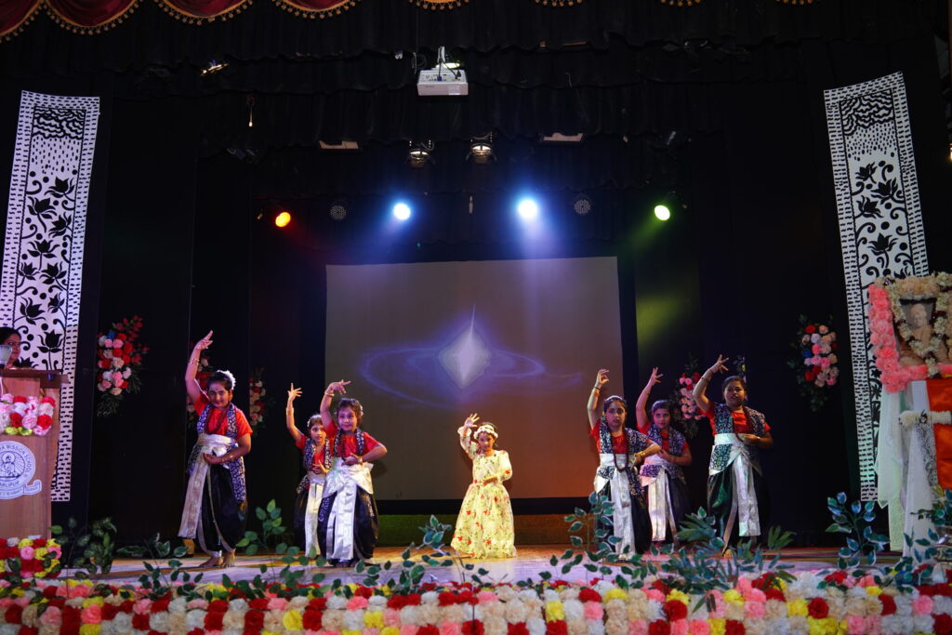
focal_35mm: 35
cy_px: 318
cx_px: 476
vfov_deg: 37.9
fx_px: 926
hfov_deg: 54.4
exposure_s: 1/250
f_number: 3.2
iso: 640
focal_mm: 35
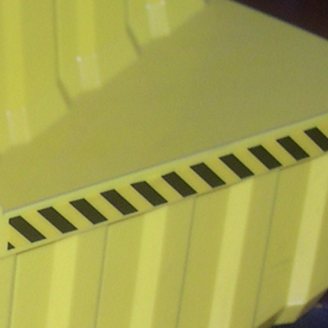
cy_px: 468
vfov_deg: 7.0
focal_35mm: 246
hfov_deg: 6.9
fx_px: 2637
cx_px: -268
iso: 100
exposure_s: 1/60
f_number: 3.2
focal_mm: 11.1
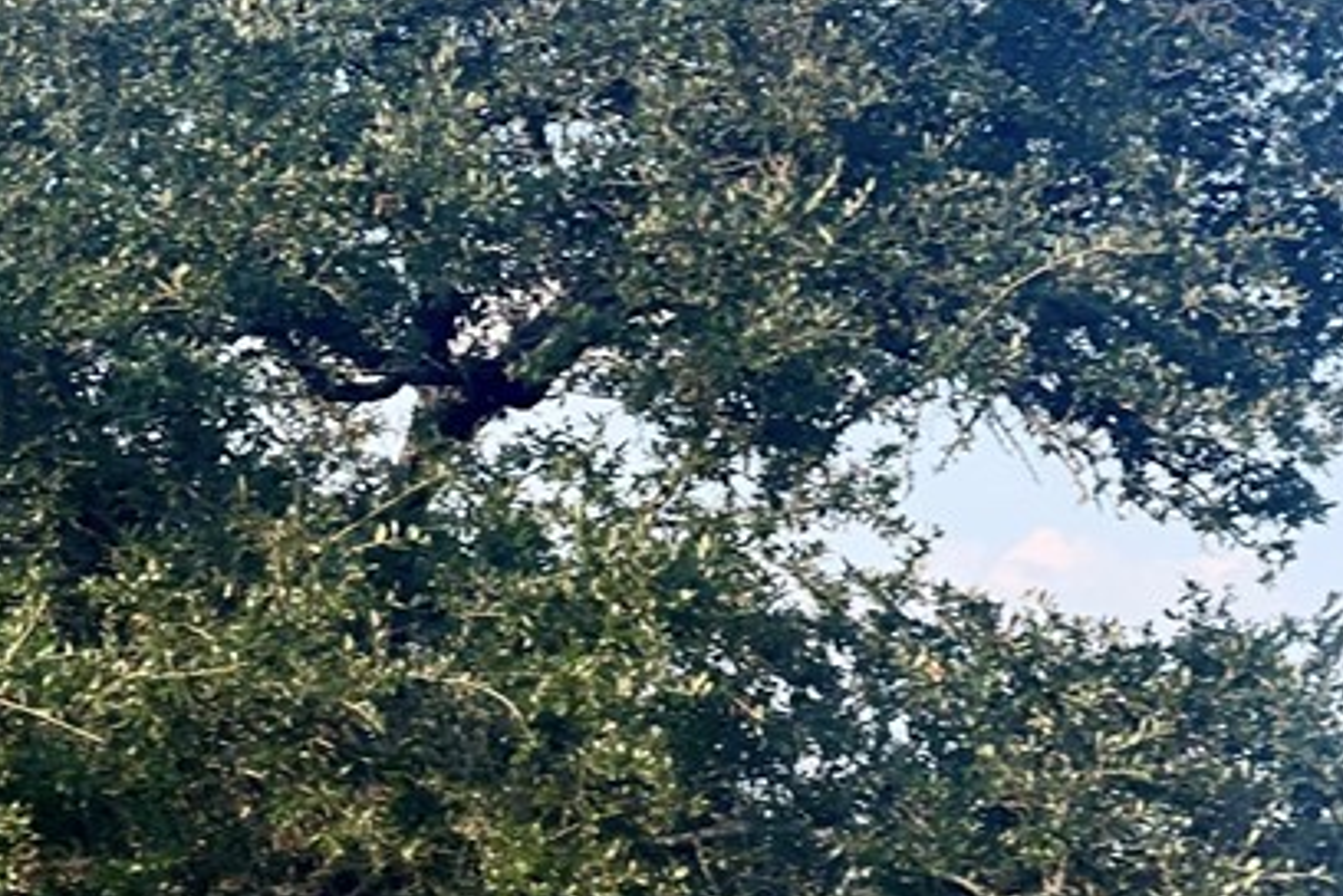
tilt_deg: +2.4
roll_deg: -0.3
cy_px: 929
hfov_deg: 12.1
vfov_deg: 8.2
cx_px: -145
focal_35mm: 167
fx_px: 6230
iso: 32
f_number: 2.2
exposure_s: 1/329
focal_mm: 7.5
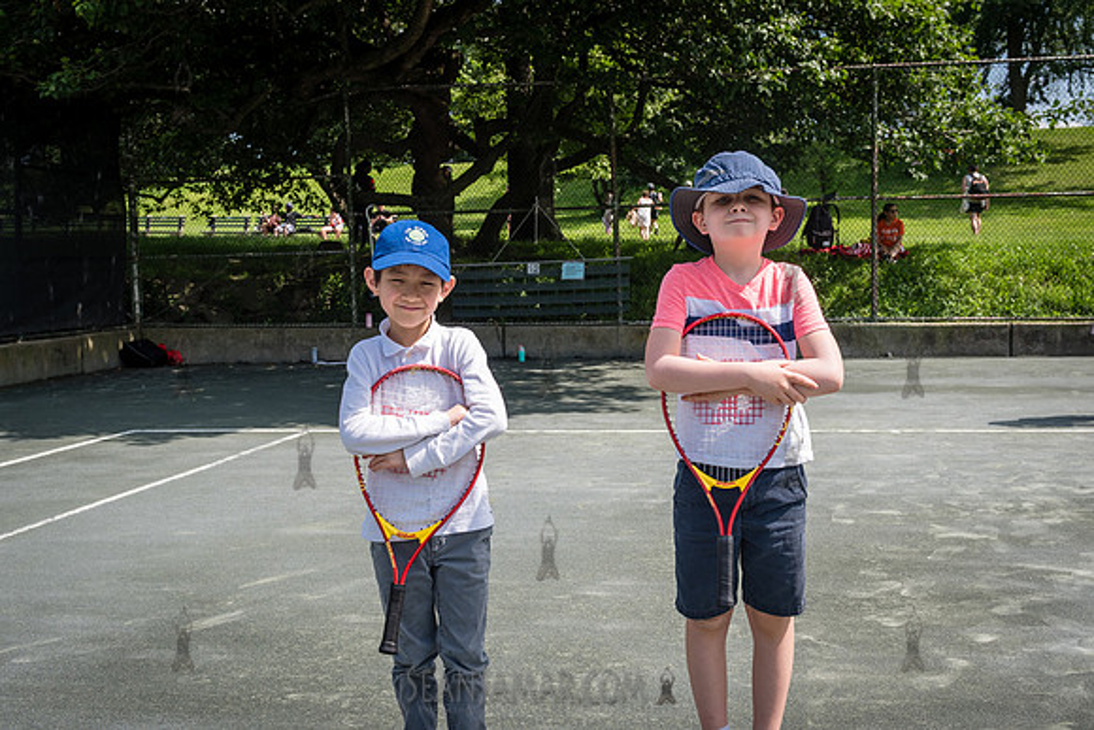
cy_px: 345
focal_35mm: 40
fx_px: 1213
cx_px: 601
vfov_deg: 33.5
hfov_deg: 48.5
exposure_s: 1/800
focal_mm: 32
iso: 250
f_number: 6.3
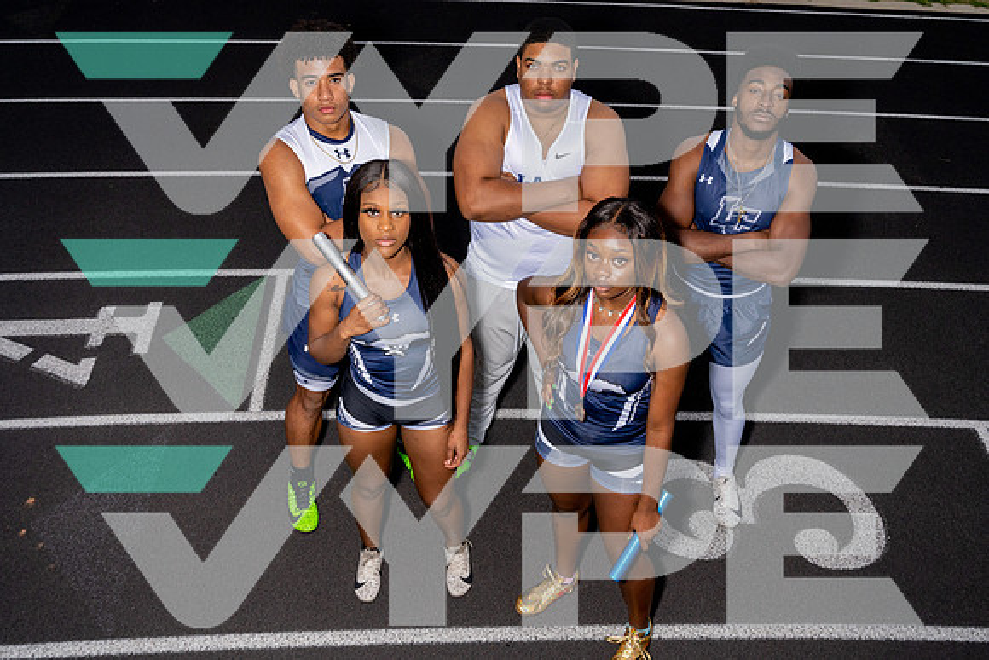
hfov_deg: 58.7
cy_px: 330
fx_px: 879
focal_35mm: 32
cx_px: 494
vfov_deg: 41.1
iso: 400
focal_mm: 32
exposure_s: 1/200
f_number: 9
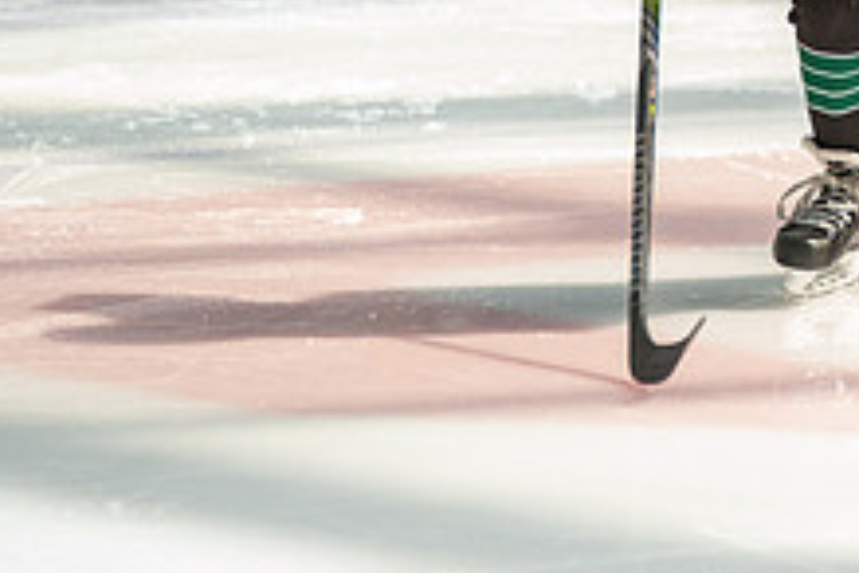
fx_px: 15628
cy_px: -151
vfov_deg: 2.1
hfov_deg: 3.1
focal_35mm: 655
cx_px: 957
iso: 1600
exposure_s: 1/2500
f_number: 3.5
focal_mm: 247
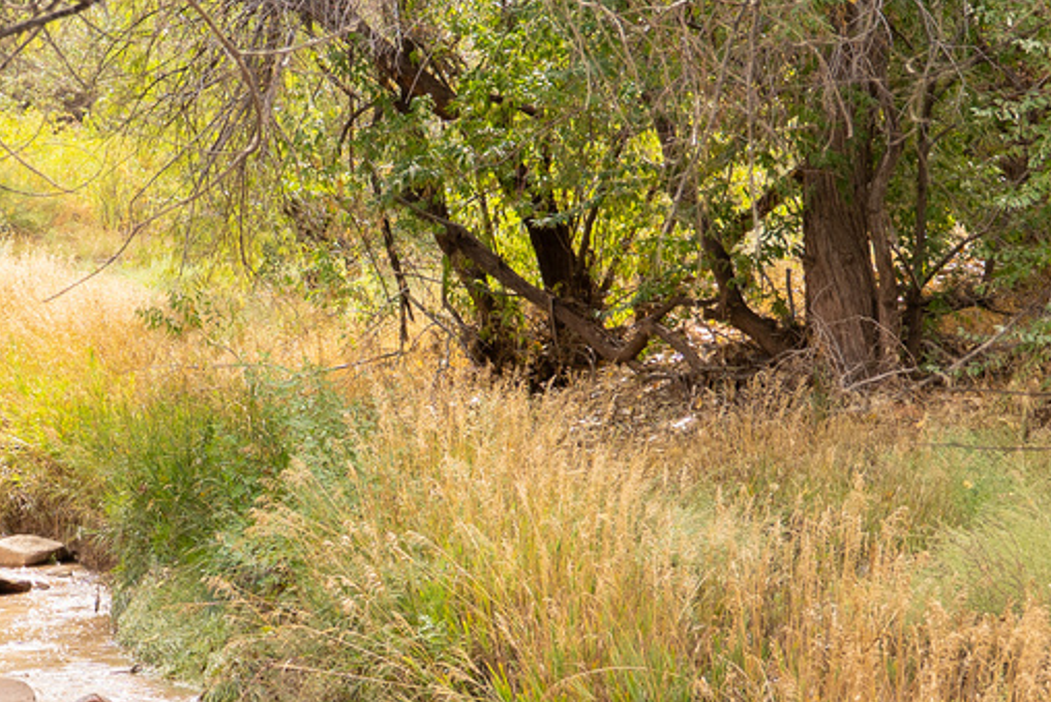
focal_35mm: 141
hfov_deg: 14.5
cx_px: 184
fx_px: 4117
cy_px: 463
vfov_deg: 9.7
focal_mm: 35
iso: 200
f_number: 4
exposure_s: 1/160
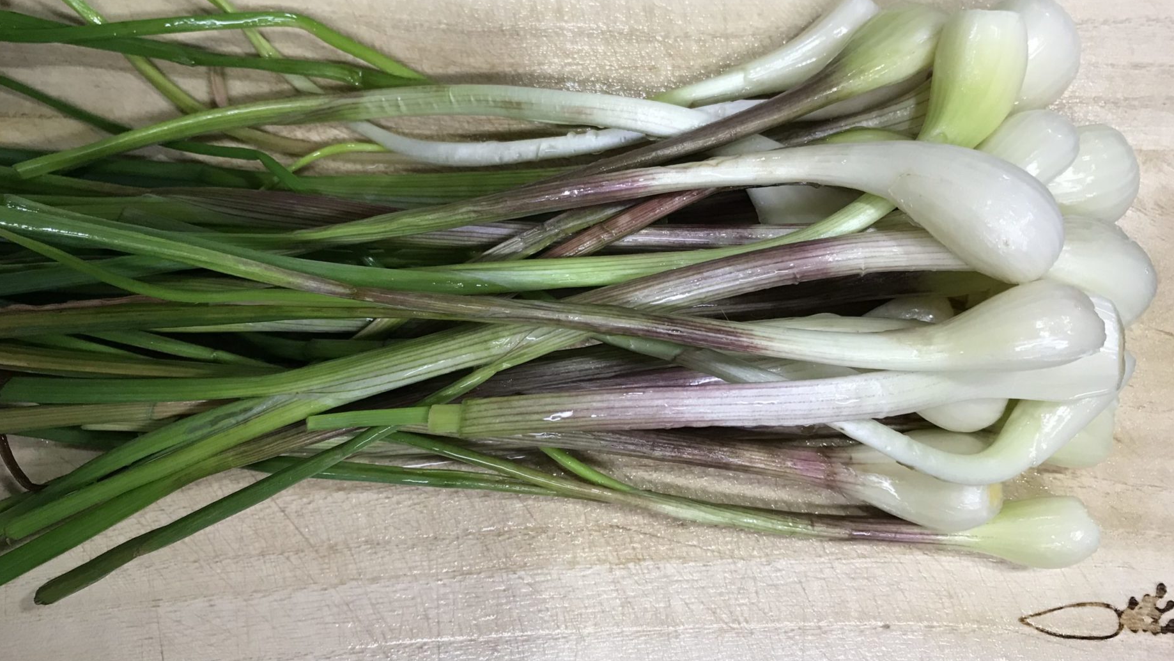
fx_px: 1059
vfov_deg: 34.6
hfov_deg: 58.0
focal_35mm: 34
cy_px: 300
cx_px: 550
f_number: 1.8
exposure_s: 1/24
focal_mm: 3.99
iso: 32
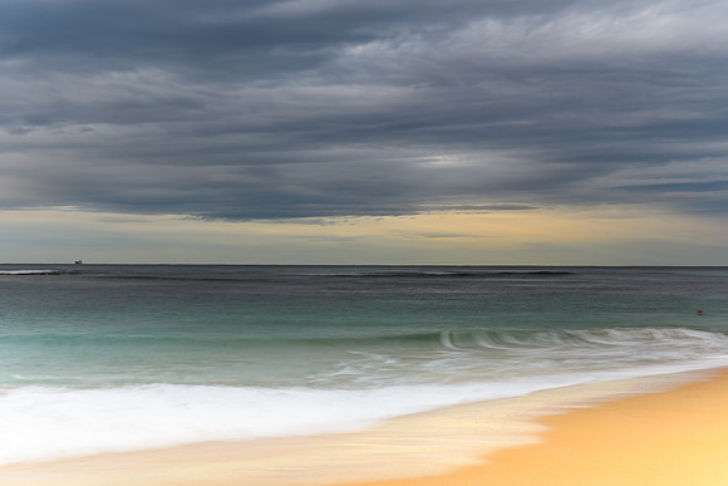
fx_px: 971
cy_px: 243
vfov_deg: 28.1
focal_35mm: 48
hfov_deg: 41.1
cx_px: 364
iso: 100
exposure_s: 1.6
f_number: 8
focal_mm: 32
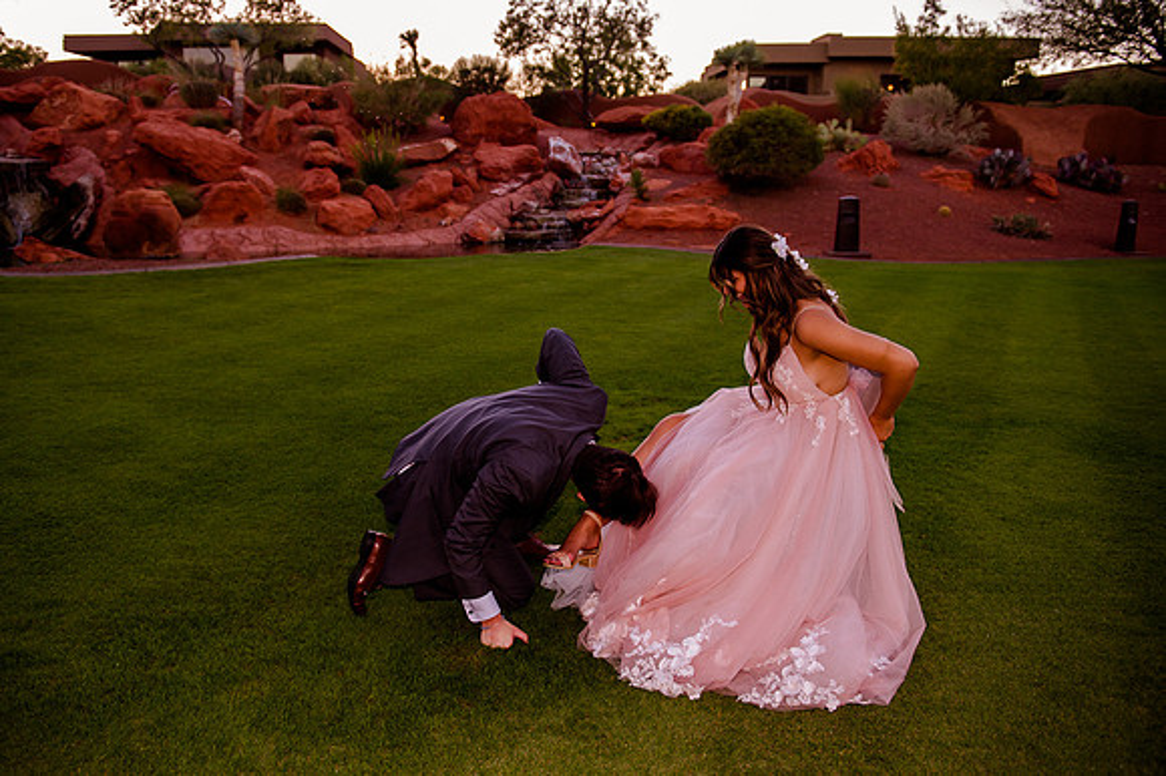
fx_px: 941
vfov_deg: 44.8
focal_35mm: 29
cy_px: 363
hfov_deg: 63.5
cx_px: 541
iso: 640
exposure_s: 1/320
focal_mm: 27
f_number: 3.2
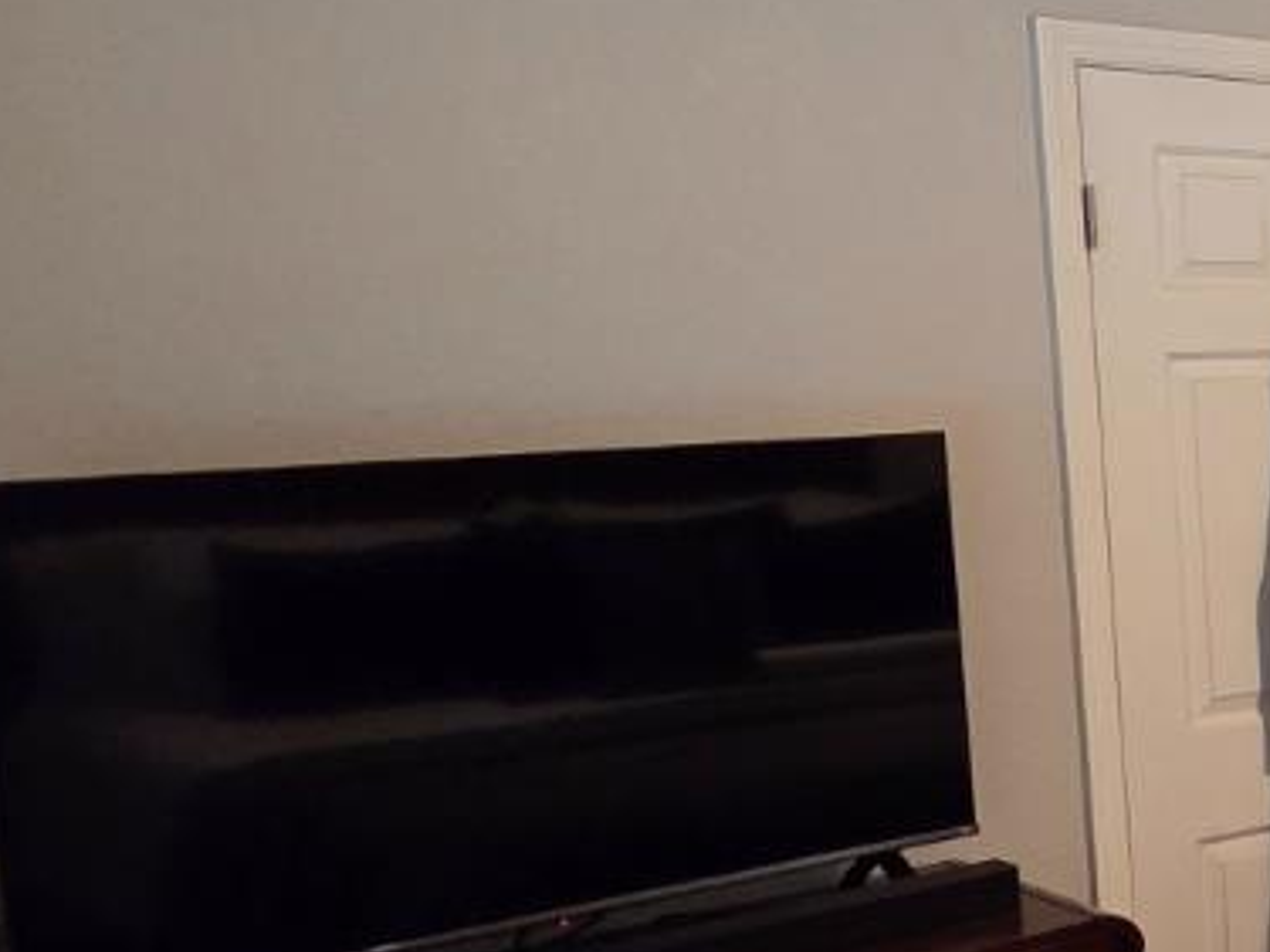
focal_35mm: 52
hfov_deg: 24.7
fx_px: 1907
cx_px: 2062
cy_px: 581
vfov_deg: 27.9
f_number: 2.2
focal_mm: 2.2
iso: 500
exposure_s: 1/60
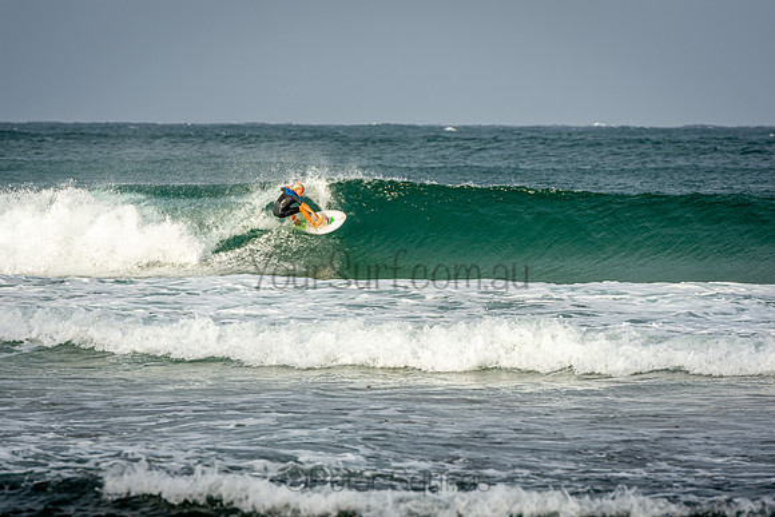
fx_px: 6460
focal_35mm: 300
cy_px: 258
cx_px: 388
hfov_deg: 6.9
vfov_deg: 4.6
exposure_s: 1/1250
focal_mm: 200
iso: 200
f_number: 5.6
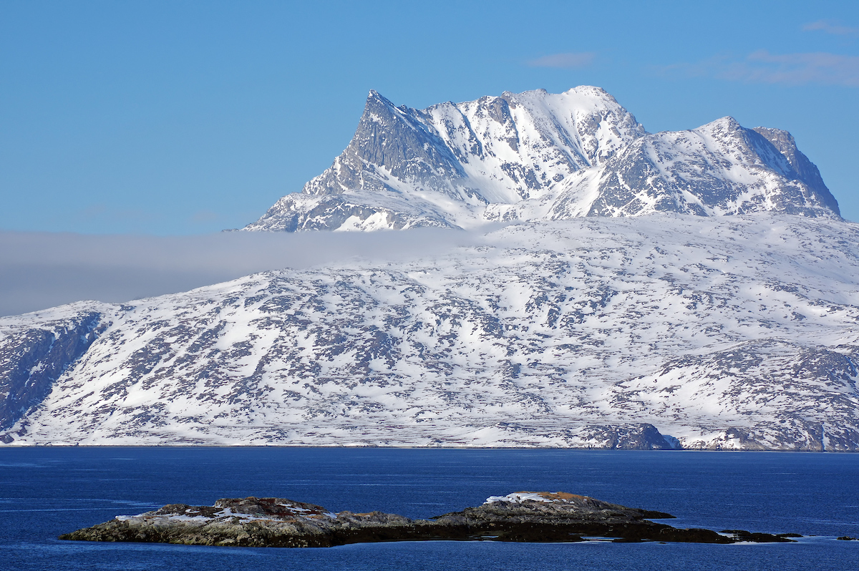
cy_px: 286
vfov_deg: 6.8
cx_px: 430
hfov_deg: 10.2
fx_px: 4816
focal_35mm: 202
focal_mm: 135
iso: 100
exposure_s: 1/160
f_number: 10
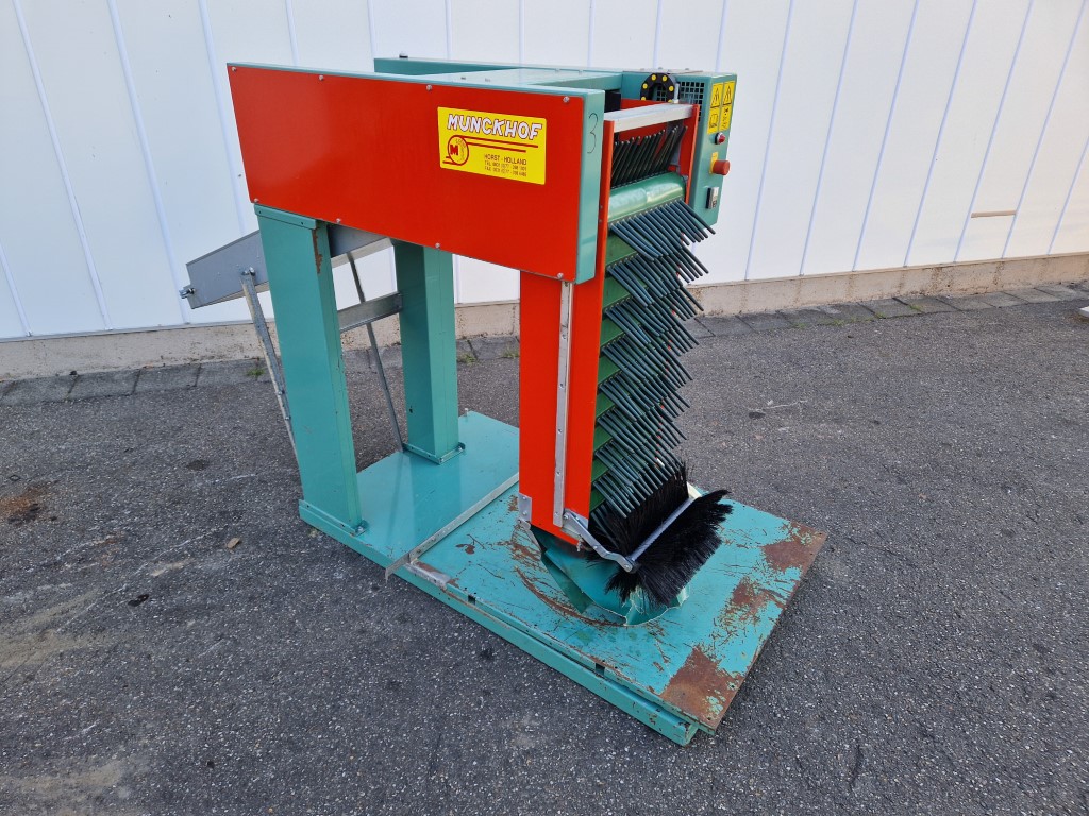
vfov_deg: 58.9
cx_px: 544
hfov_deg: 73.9
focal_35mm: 23
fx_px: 724
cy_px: 408
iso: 50
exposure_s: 1/180
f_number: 1.8
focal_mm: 5.4
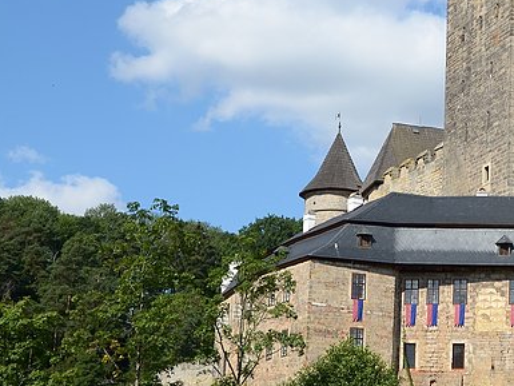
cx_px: 545
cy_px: 210
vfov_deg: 14.7
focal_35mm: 101
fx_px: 1500
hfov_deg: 18.8
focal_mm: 30
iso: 100
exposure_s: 1/250
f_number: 8
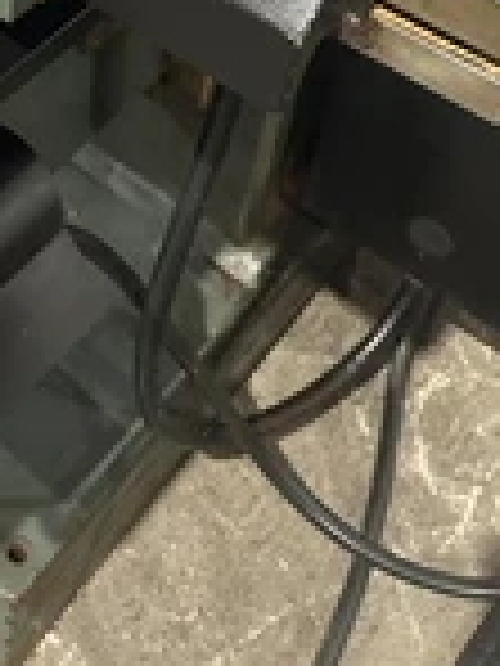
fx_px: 1252
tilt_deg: -32.3
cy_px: -166
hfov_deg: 21.9
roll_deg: -4.5
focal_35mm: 65
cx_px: 23
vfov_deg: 26.1
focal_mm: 6.86
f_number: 1.78
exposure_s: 1/40
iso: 640
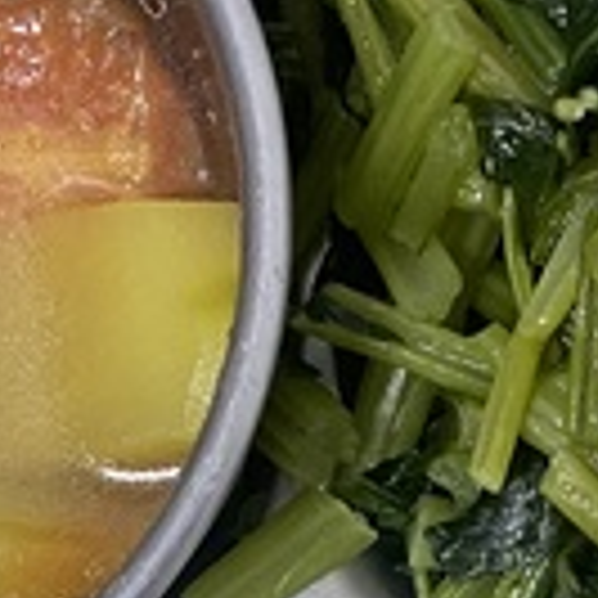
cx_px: 522
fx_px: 2365
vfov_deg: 13.8
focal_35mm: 121
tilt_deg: -87.9
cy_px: 816
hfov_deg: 14.3
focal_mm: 4.25
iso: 200
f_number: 1.8
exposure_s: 1/60
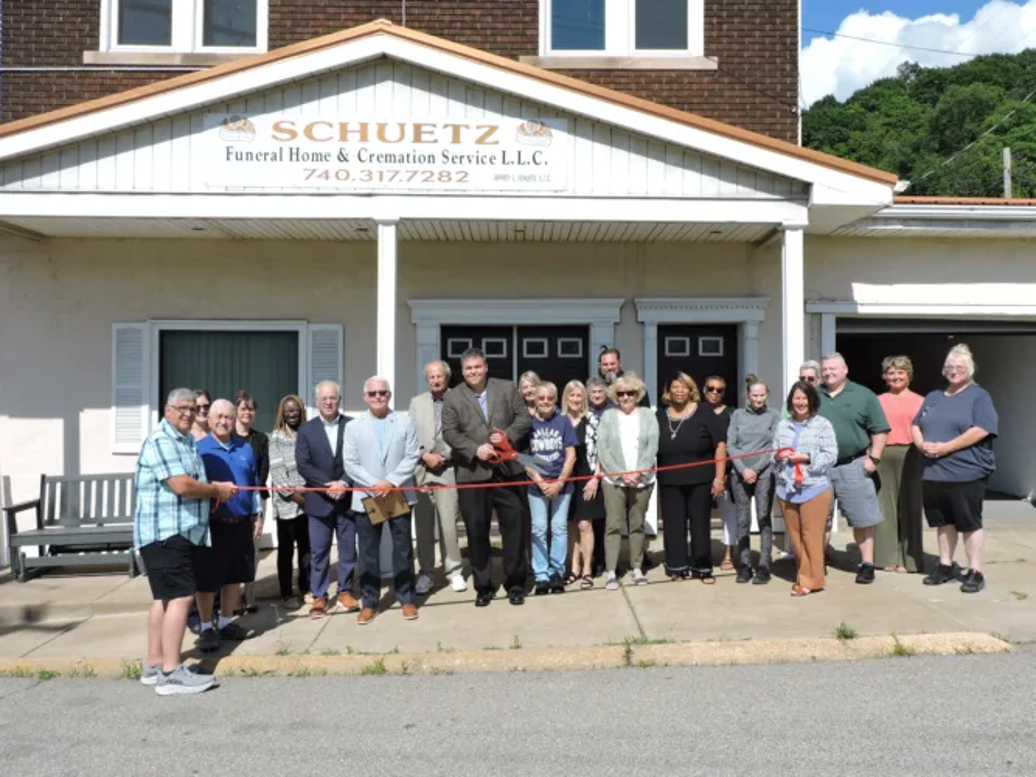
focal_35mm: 30
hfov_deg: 60.0
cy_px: 388
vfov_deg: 46.8
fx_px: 898
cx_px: 518
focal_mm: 5.4
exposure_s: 1/1250
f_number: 3.5
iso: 100
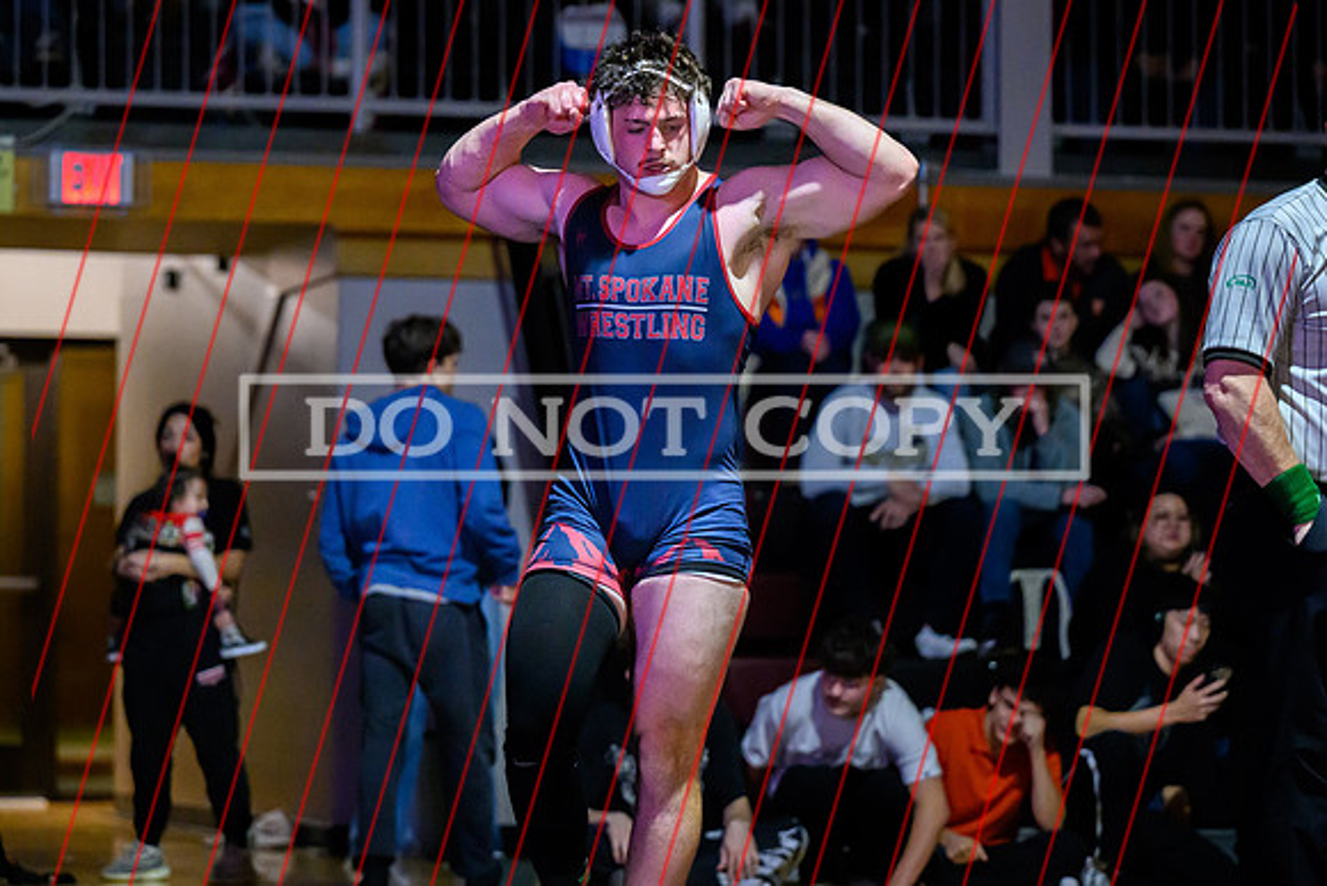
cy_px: 350
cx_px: 605
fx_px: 5262
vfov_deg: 9.6
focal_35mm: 143
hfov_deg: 14.4
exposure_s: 1/500
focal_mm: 115
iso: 12800
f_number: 2.8
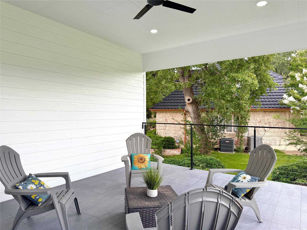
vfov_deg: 56.8
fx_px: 213
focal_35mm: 24
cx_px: 154
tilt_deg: +0.3
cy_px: 115
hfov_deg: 71.6
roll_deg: -0.5
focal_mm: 6.76
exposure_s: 1/575
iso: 80
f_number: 1.78
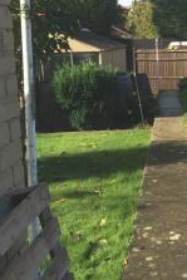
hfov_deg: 22.4
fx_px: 459
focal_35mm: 59
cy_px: 110
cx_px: 172
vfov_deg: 33.8
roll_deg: +0.6
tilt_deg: -9.9
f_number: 2.2
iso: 32
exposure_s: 1/1208
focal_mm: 4.15
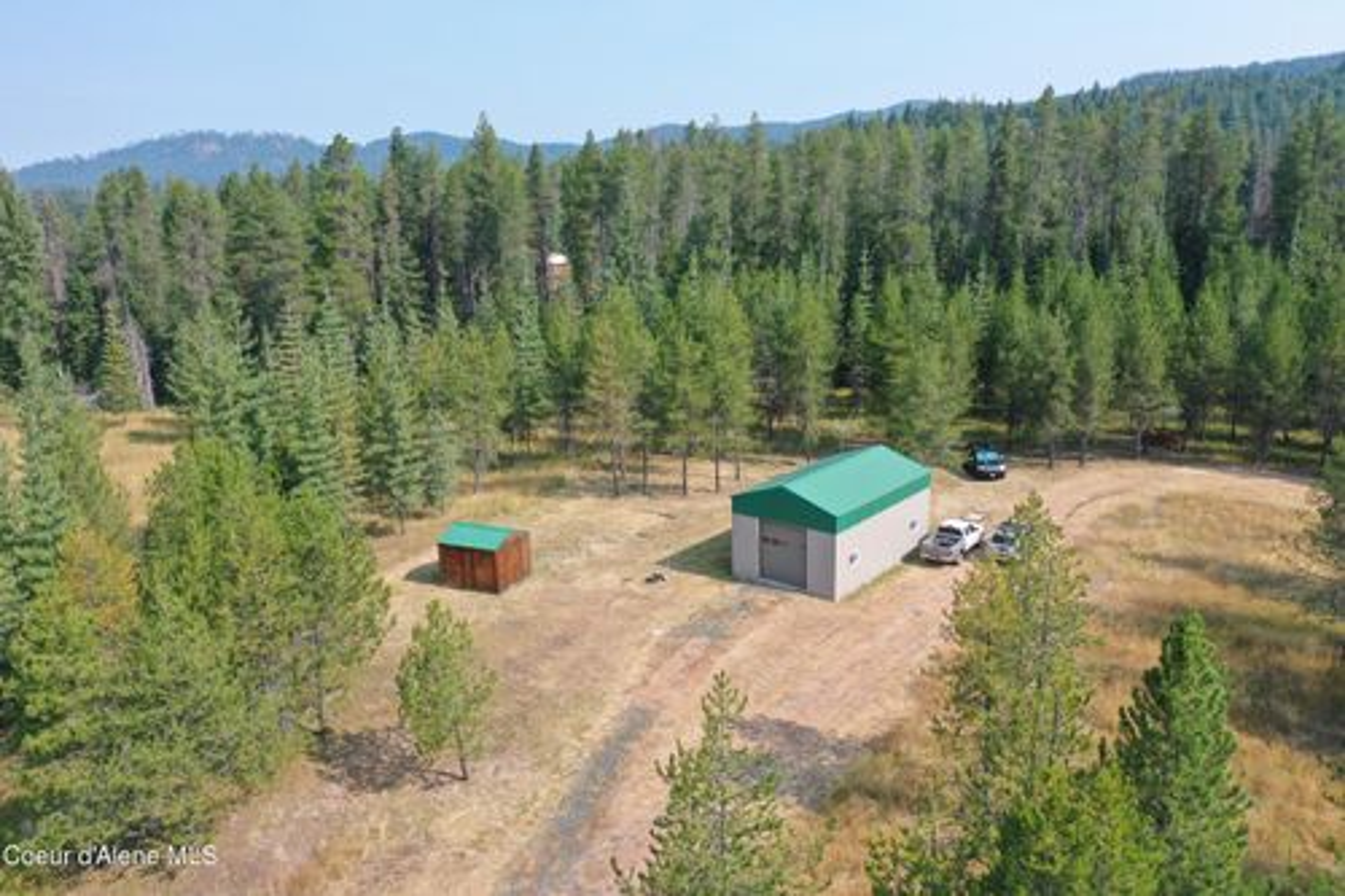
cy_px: 448
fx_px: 1046
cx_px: 672
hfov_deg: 65.5
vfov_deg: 46.4
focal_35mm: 28
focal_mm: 10.26
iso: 100
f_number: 5
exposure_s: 1/320
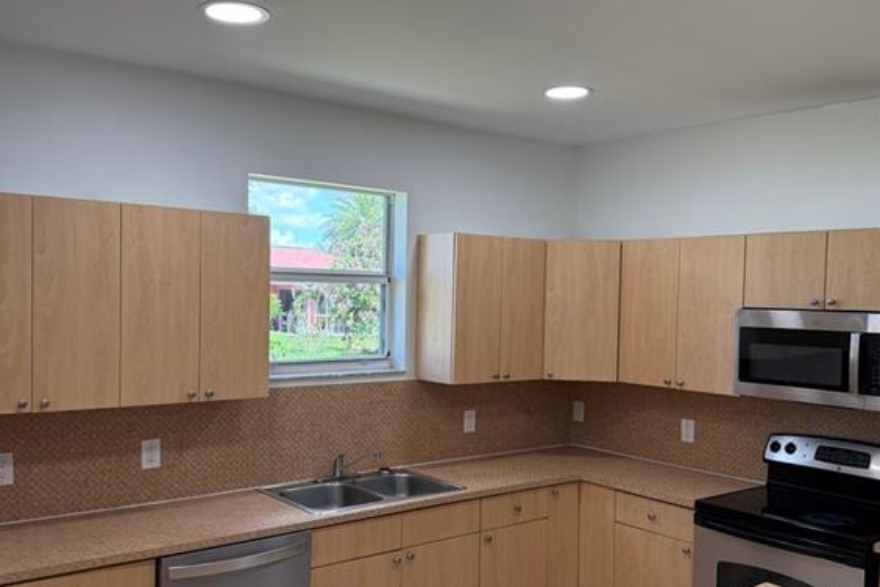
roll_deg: -1.7
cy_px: 323
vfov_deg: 38.8
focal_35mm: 34
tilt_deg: -1.4
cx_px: 440
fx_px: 831
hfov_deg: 55.8
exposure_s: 1/275
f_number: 1.78
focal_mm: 6.76
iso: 100
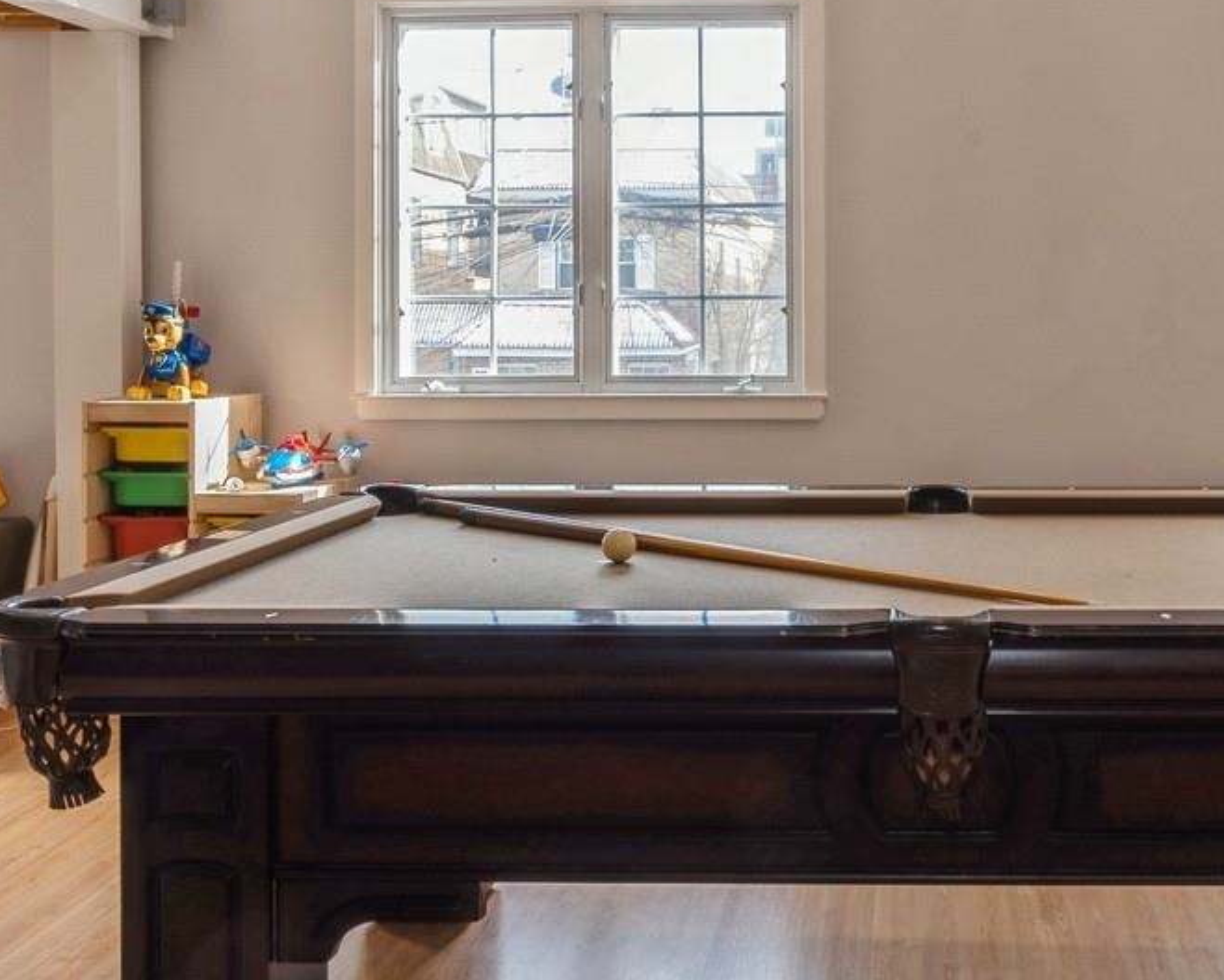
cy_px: 340
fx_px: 1486
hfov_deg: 43.4
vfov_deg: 36.2
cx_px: 914
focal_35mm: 41
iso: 50
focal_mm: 18
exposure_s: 1/2.5
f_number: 11
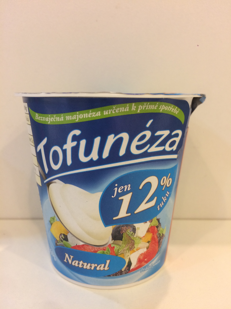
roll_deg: +1.3
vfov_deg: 61.7
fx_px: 258
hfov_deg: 48.2
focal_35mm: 29
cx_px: 116
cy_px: 154
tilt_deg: -11.0
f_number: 2.2
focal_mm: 4.15
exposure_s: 1/33
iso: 160
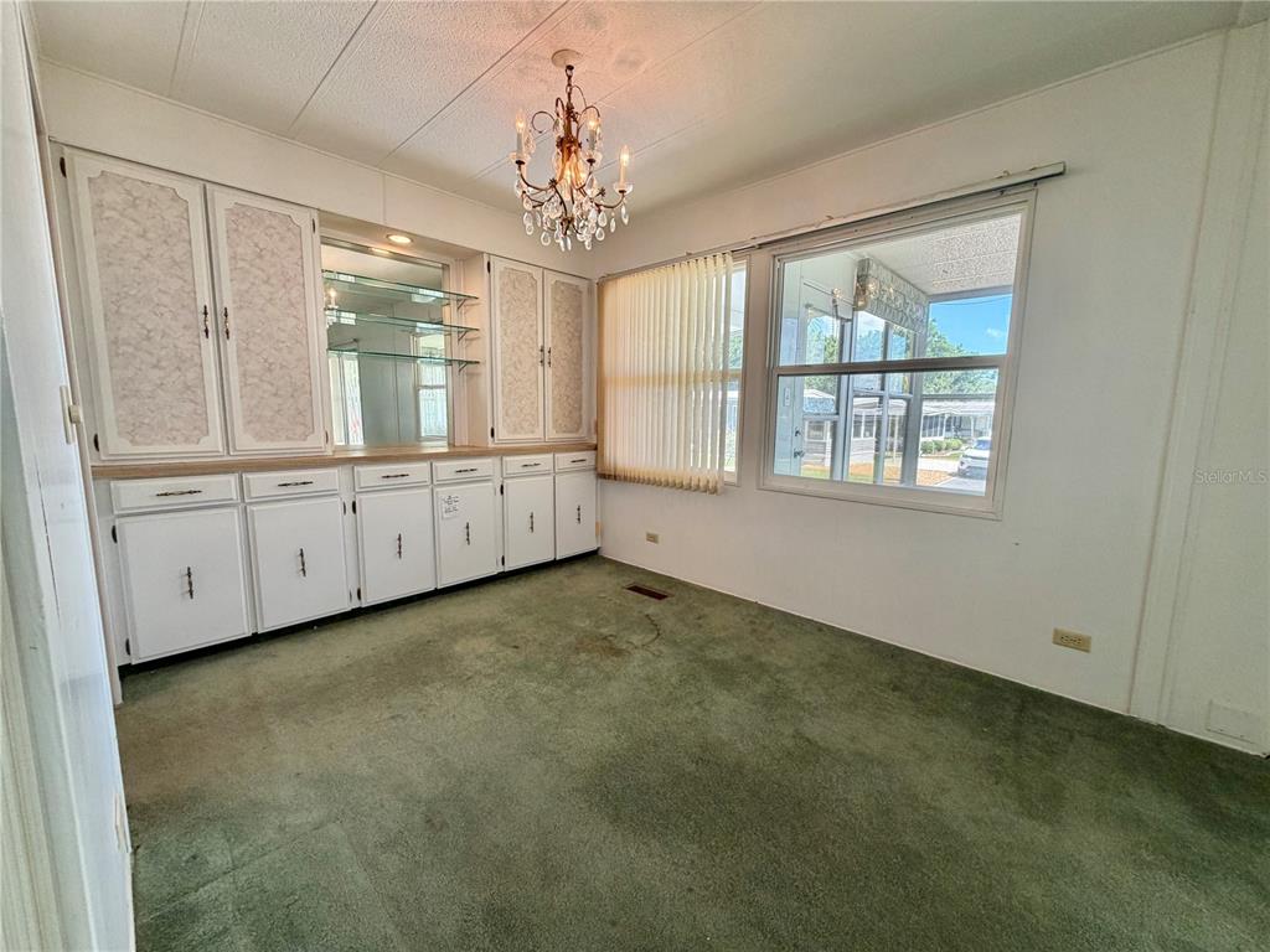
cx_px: 635
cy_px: 476
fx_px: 514
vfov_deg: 85.7
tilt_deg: -5.8
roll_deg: -0.6
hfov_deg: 102.1
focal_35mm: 14
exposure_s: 1/120
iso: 160
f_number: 2.2
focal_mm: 2.22
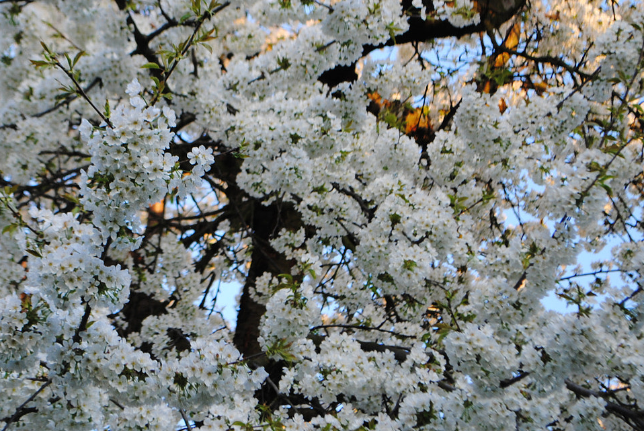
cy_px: 109
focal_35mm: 138
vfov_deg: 10.0
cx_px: 143
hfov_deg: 14.8
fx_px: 2468
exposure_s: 1/80
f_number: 5.6
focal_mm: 55
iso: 200
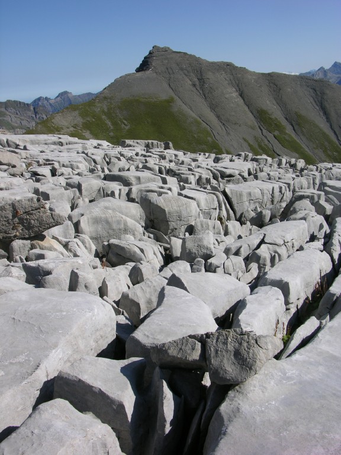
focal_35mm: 35
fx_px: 460
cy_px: 228
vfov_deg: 52.6
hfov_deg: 40.7
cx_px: 170
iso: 50
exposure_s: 1/272
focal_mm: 8.9
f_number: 7.1
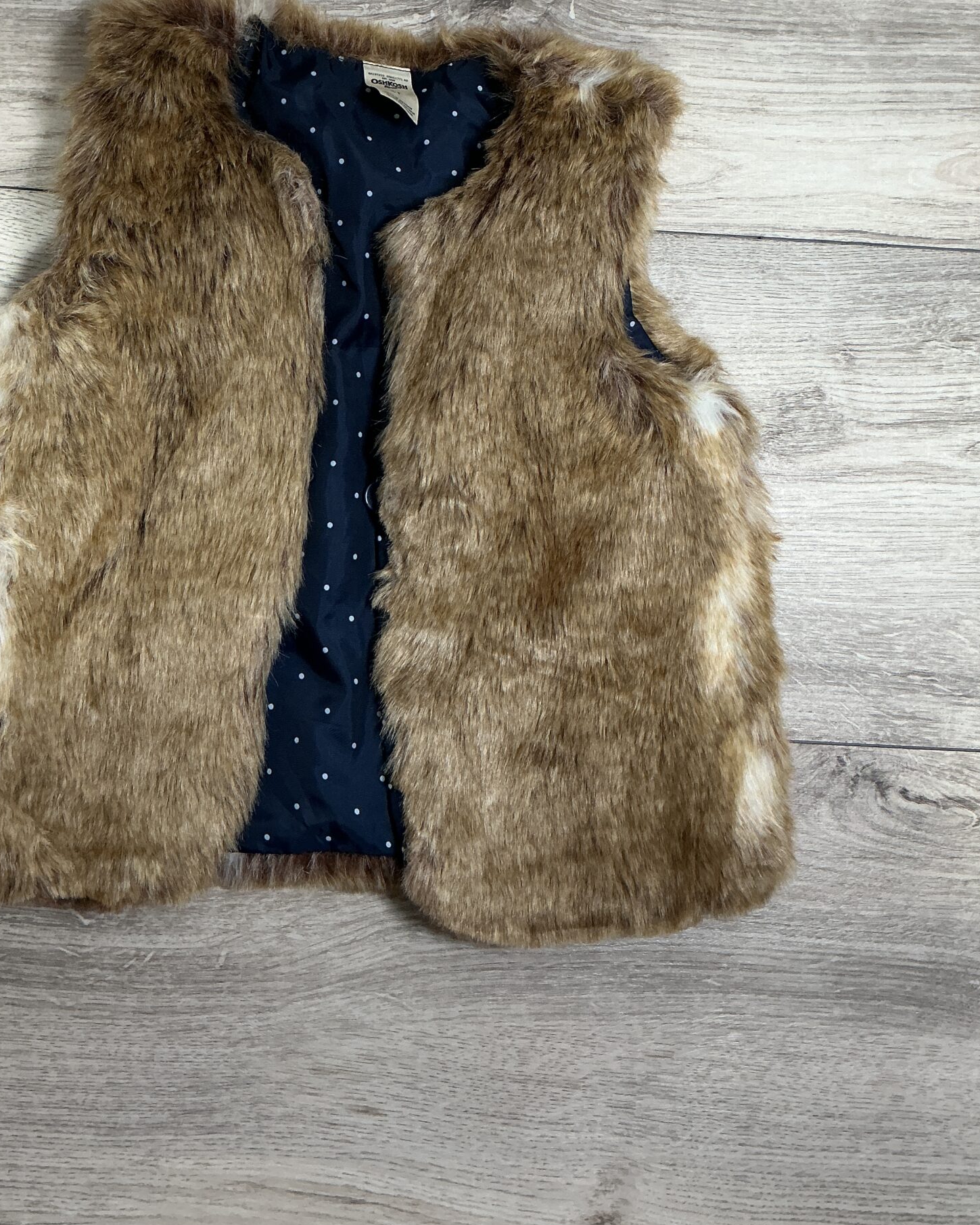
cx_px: 405
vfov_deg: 45.0
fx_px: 1451
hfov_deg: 37.2
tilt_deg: -83.4
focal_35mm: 40
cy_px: 389
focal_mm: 3
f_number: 1.8
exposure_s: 1/50
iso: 64
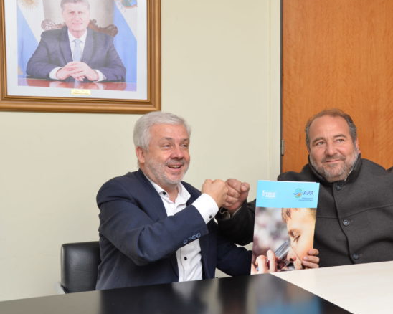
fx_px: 581
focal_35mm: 50
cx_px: 264
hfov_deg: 36.9
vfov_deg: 30.2
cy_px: 150
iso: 200
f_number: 5.6
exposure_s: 1/160
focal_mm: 38
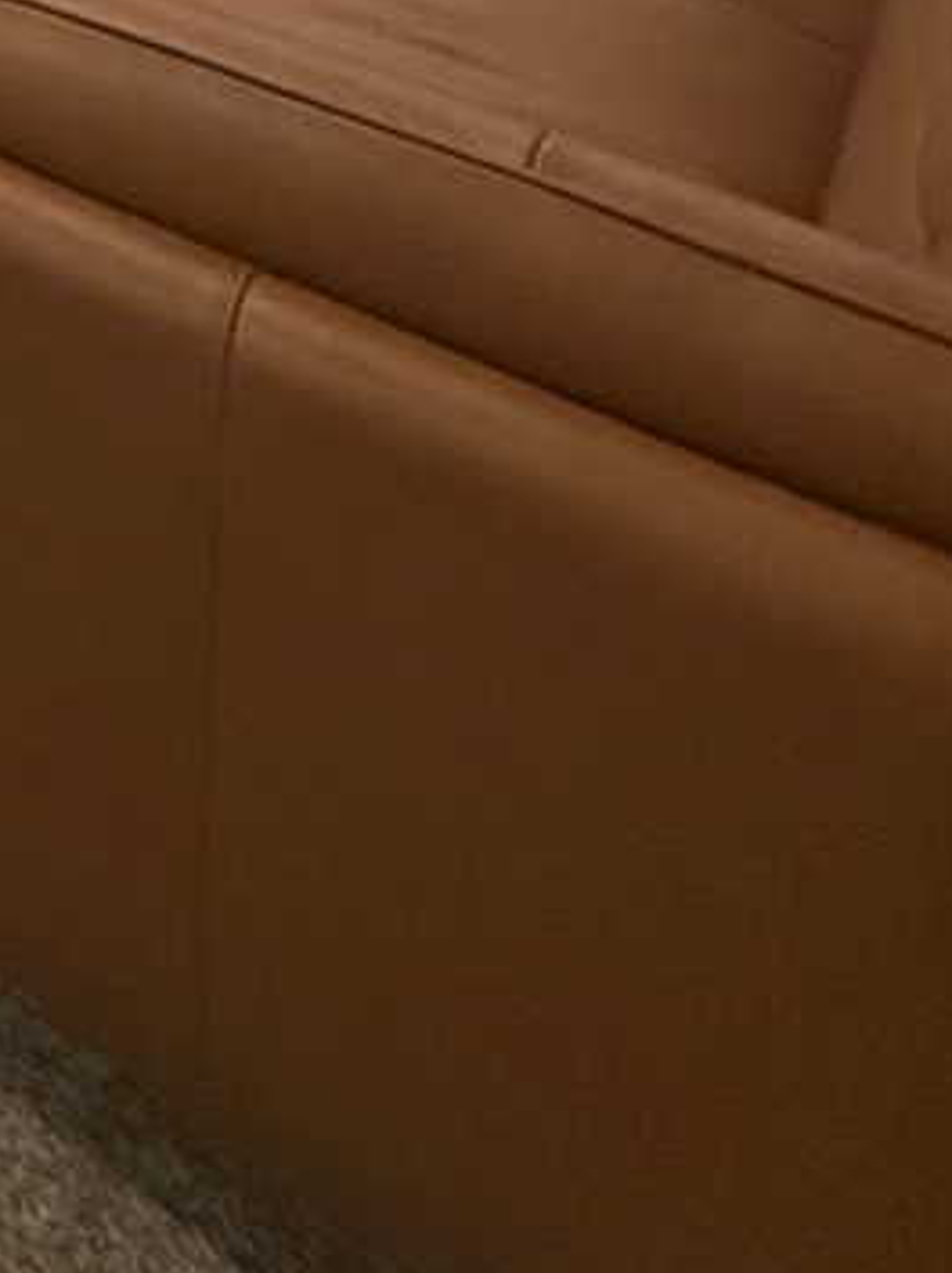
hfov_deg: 17.9
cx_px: -873
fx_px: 2241
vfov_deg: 21.1
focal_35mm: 61
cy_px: -1024
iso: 500
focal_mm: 2.22
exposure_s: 1/120
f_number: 2.2
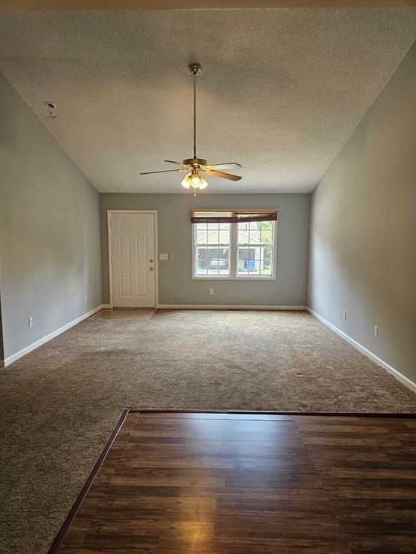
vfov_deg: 71.6
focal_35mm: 24
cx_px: 210
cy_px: 284
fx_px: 385
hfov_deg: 56.8
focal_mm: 5.4
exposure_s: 1/120
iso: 125
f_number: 1.8
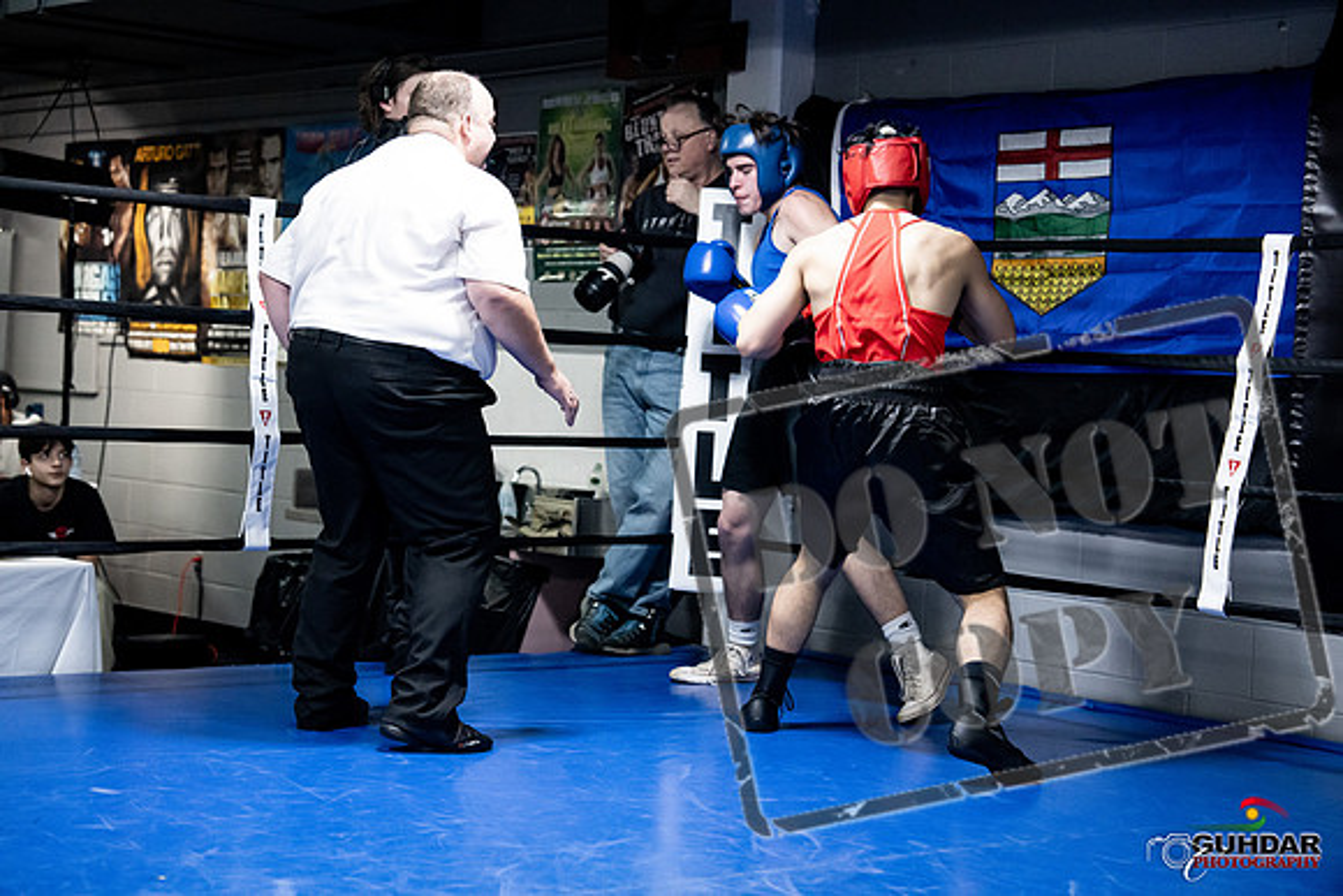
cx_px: 672
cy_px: 448
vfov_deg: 19.5
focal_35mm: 70
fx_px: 2612
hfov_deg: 28.8
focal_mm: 70
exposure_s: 1/1000
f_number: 2.8
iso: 8000
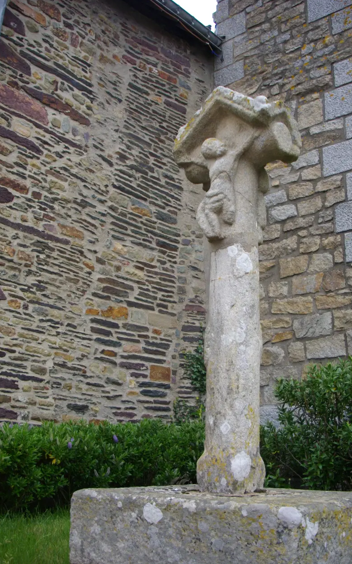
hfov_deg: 31.9
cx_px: 210
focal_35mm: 40
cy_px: 286
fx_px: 614
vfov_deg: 49.3
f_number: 5.6
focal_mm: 6.2
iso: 100
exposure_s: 1/160
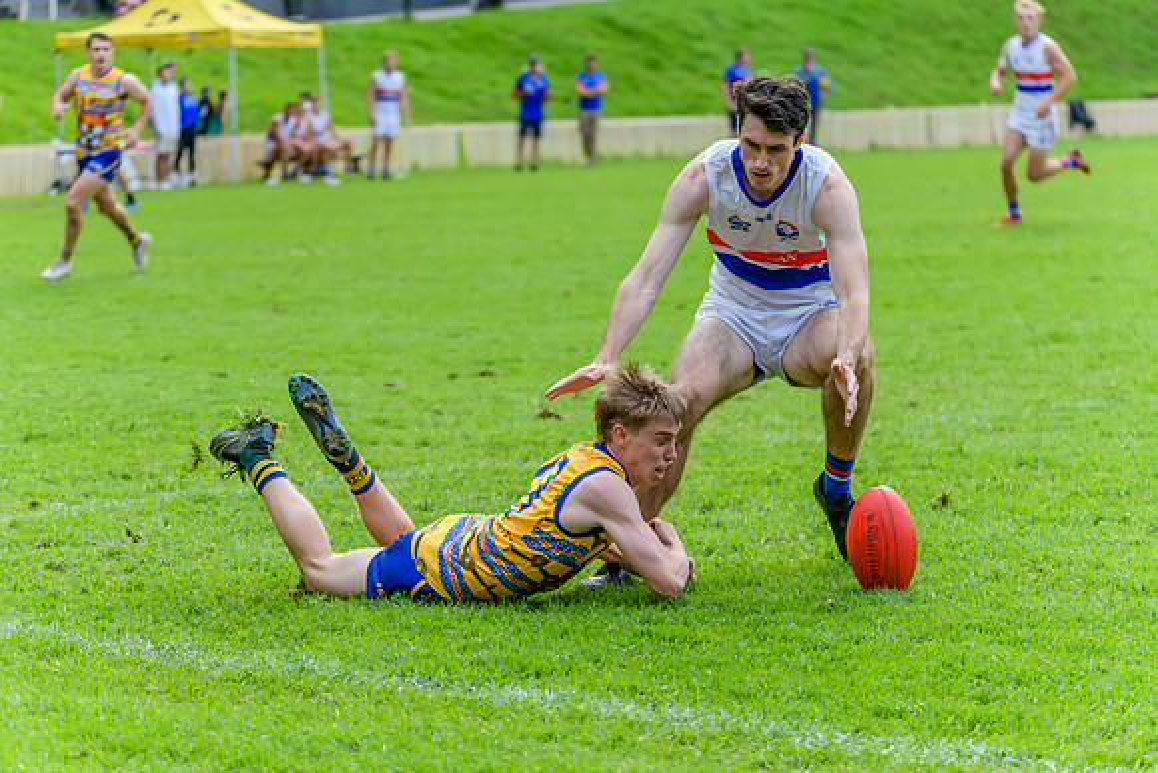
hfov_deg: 13.3
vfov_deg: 8.9
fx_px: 4968
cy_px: 394
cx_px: 571
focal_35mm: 154
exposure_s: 1/1600
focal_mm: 150
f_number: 5
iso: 1400
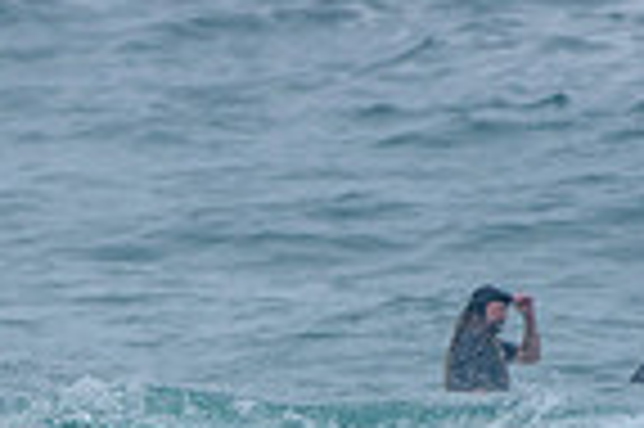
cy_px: 448
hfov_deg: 0.8
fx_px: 44563
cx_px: -510
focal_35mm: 2494
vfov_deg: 0.6
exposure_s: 1/1250
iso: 500
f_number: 5.6
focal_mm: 500
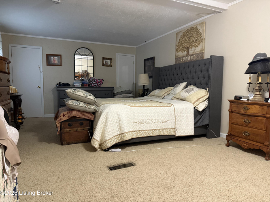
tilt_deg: -4.7
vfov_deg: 56.8
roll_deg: +0.1
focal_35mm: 24
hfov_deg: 71.6
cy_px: 101
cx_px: 135
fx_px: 187
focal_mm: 6.76
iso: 640
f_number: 1.78
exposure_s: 1/40
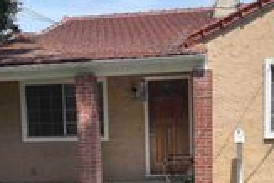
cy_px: 170
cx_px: 166
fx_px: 442
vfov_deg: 22.8
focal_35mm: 58
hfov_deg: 34.3
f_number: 1.6
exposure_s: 1/3509
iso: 32
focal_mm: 4.2
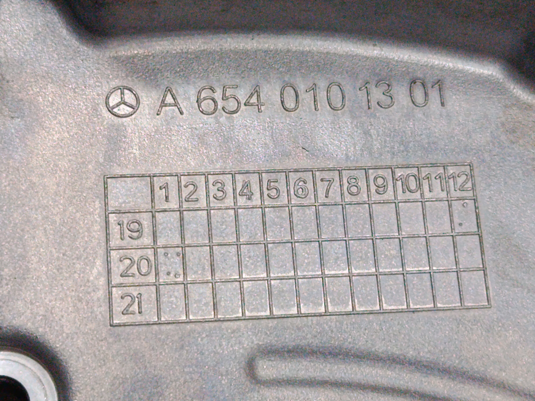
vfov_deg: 18.0
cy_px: 200
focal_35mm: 82
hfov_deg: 23.8
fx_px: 1267
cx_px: 268
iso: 964
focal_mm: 5.24
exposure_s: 1/50
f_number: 1.7
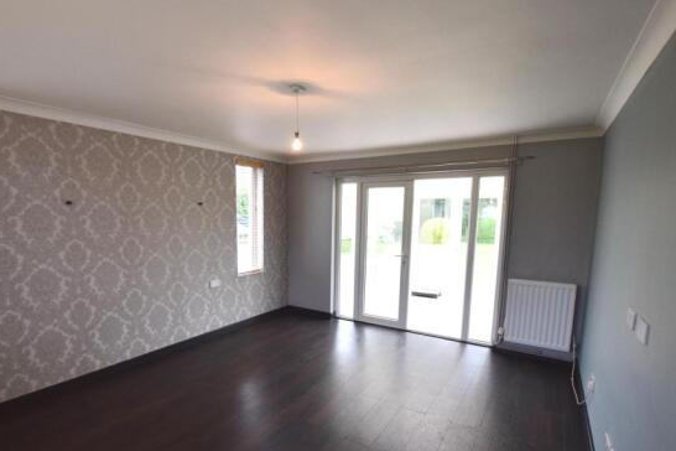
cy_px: 268
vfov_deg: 66.8
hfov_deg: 89.4
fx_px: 338
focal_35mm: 18
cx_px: 289
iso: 1600
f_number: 7.1
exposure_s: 1/60
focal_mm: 10
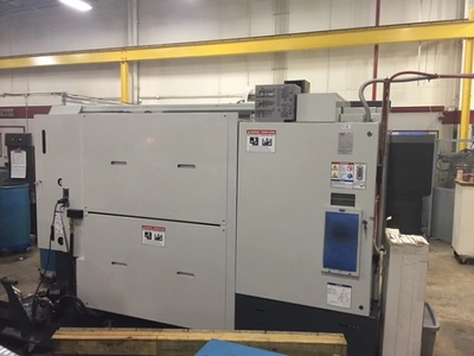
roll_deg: -1.6
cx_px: 237
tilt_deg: -5.4
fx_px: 397
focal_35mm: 29
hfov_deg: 61.7
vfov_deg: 48.2
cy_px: 178
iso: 125
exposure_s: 1/30
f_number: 2.2
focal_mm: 4.15
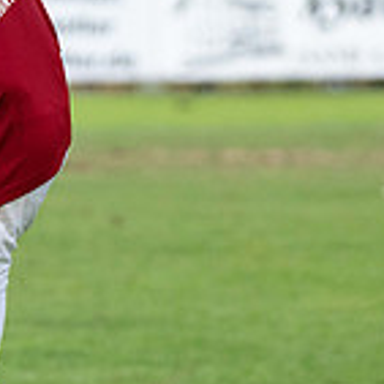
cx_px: -254
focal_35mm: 810
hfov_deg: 2.2
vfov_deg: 2.2
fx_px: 10166
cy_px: 150
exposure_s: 1/1600
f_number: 5.6
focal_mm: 210
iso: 1600
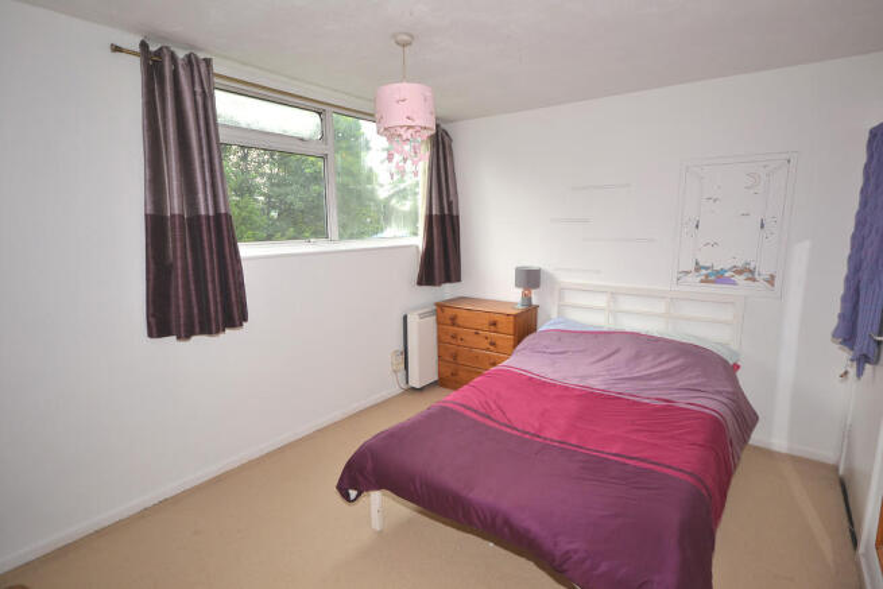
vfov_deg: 67.4
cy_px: 294
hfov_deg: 90.0
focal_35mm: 18
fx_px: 442
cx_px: 442
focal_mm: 12
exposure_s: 1/60
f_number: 4.5
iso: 100
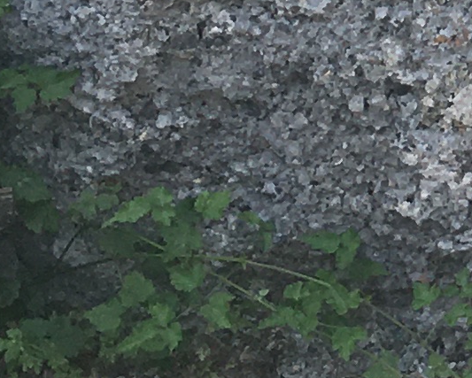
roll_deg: +0.3
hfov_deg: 8.4
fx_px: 2991
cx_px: 1082
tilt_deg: -7.2
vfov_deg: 6.7
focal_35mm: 214
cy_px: -638
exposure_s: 1/351
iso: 25
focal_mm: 4.15
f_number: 2.2
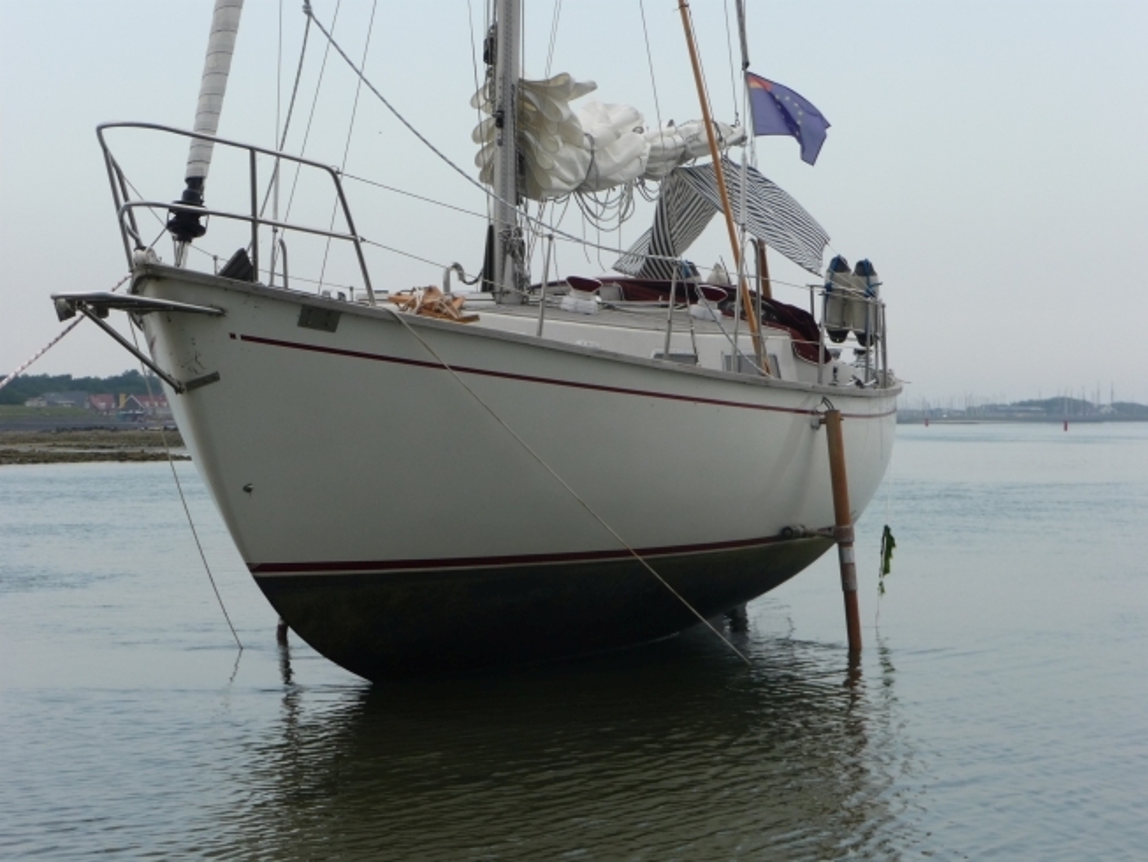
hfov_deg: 27.0
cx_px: 574
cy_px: 431
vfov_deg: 20.4
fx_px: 2388
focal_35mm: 72
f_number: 4.6
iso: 100
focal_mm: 12.2
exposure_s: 1/320
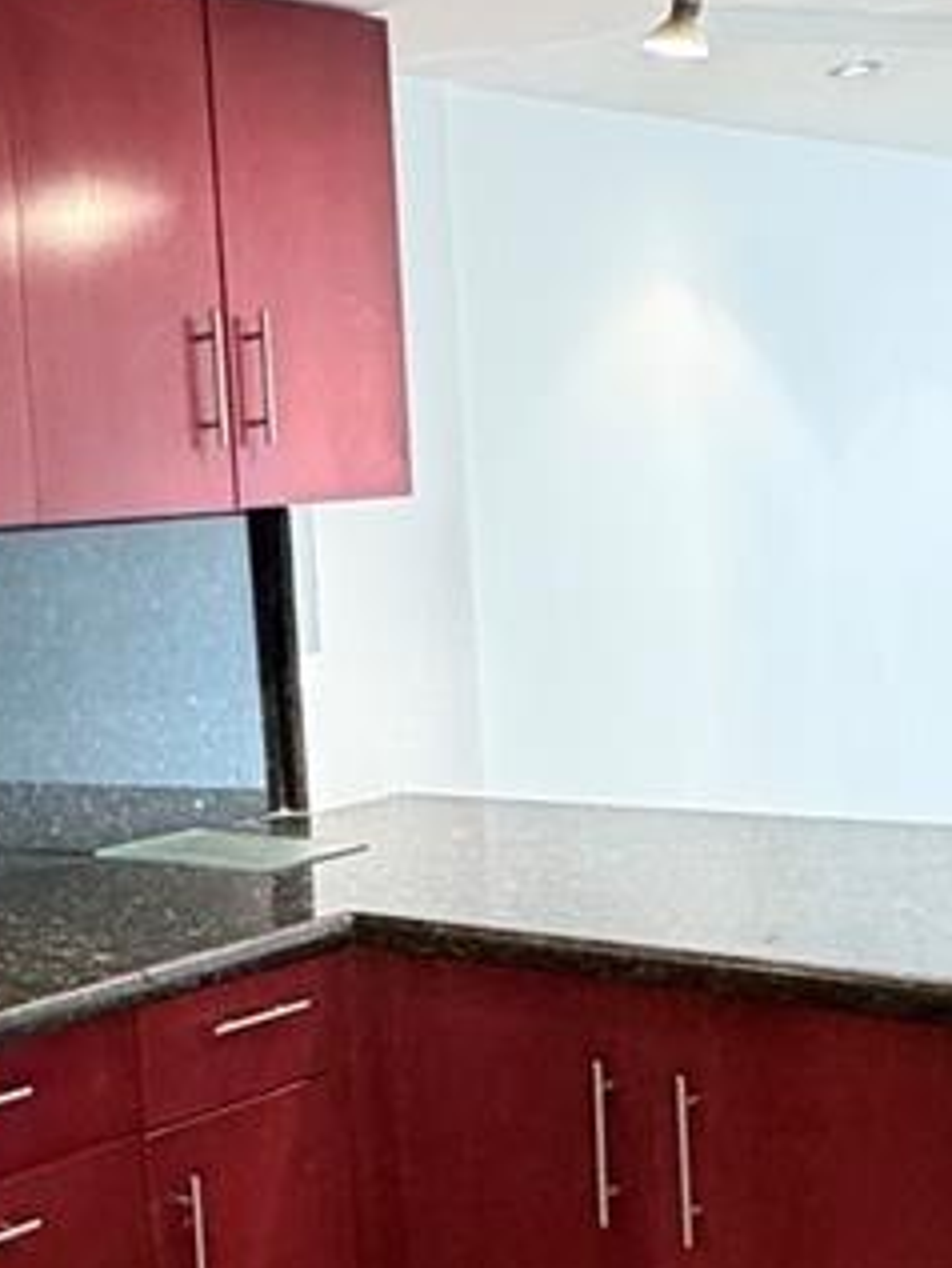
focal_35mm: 53
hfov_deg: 24.9
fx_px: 1942
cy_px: 748
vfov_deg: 36.1
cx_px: -180
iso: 500
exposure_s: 1/60
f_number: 2.2
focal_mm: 2.22
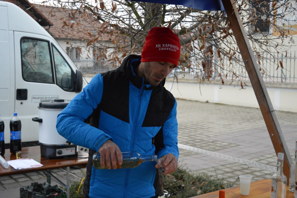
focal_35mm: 48
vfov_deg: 28.0
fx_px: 396
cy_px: 99
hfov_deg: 41.1
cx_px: 148
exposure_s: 1/400
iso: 3200
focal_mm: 32
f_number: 4.5
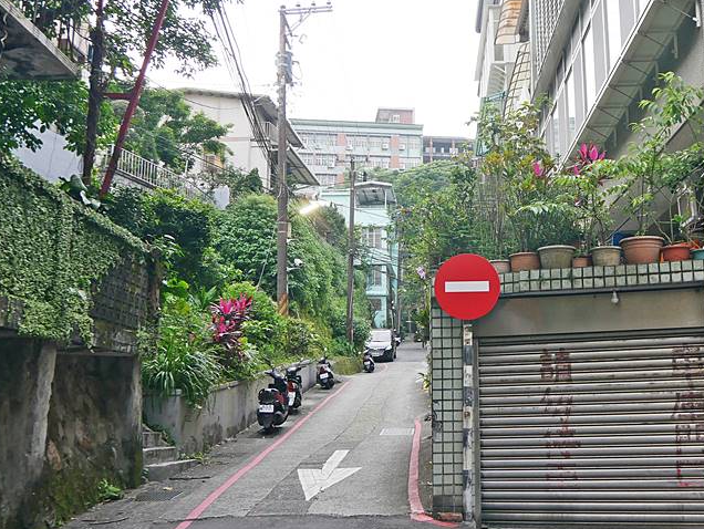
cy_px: 247
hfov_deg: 42.5
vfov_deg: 32.9
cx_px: 455
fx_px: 896
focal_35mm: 44
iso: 250
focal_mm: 14
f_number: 3.5
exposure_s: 1/60
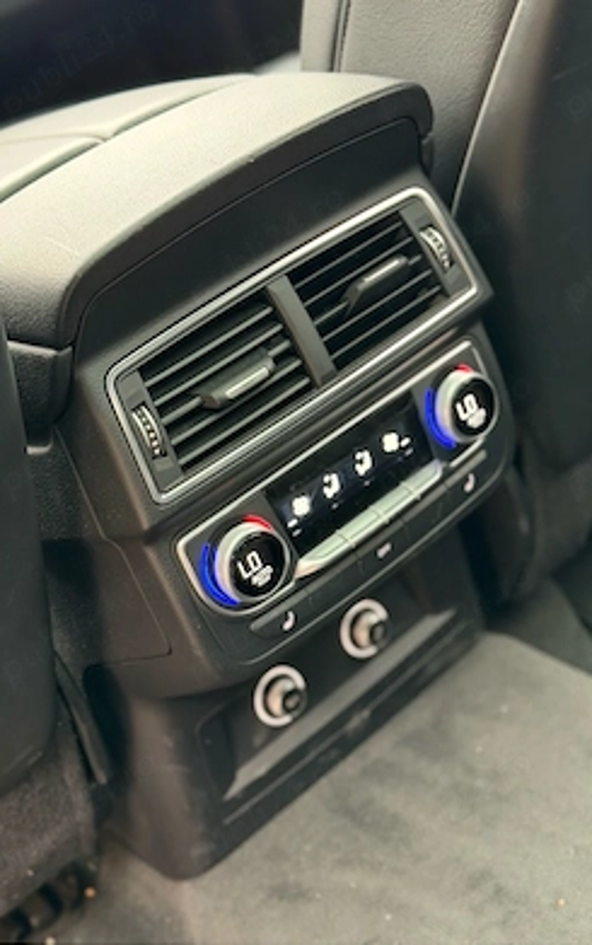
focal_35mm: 52
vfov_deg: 38.8
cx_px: 314
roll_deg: +17.8
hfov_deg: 24.9
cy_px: 464
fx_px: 1340
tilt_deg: -29.2
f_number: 1.78
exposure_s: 1/31
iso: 500
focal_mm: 6.76
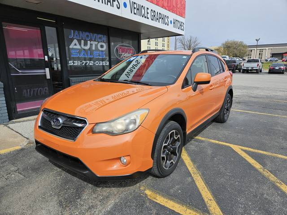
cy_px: 108
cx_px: 144
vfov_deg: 58.9
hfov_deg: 73.9
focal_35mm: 23
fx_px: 191
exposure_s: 1/2145
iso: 25
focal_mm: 5.4
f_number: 1.8
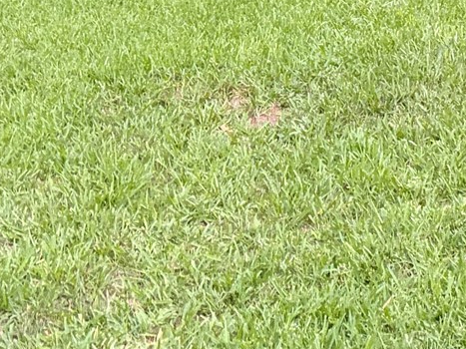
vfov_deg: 11.7
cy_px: -338
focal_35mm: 114
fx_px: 1534
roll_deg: +1.7
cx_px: 327
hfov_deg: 17.2
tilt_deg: +1.9
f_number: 1.6
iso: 500
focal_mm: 5.96
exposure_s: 1/56
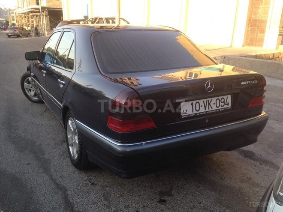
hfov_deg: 55.4
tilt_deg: -17.8
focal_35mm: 33
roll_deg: -0.1
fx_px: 270
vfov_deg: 42.9
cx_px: 142
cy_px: 106
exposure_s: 1/184
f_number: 2.4
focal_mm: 4.12
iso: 50
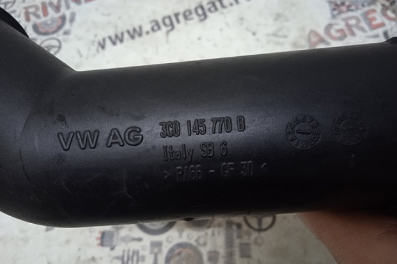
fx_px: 331
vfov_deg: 43.6
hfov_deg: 61.9
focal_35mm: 30
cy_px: 129
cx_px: 197
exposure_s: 1/25
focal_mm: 3.43
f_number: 2.2
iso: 673
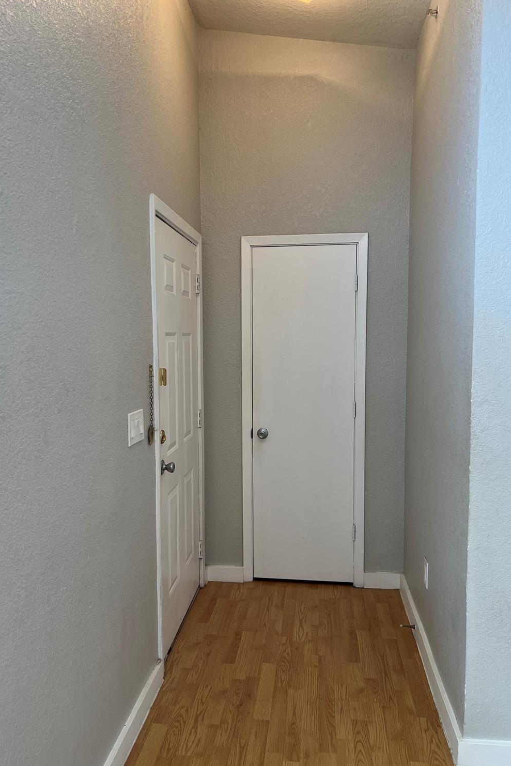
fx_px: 596
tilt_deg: -3.9
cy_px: 384
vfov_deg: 65.5
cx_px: 246
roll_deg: +0.1
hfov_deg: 46.4
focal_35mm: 28
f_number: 1.5
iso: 64
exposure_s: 1/120
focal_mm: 5.7
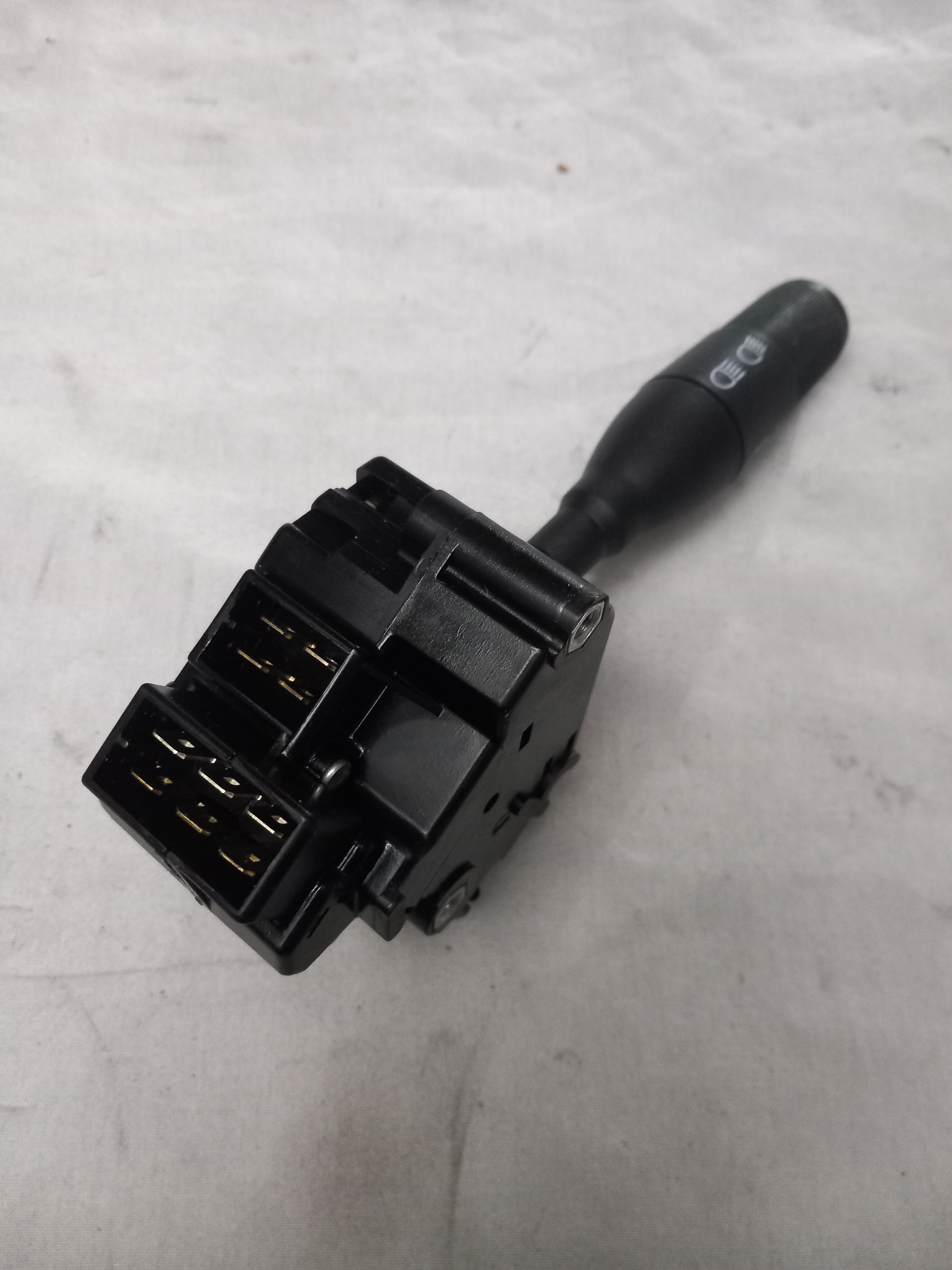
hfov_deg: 51.4
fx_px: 990
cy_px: 635
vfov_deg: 65.3
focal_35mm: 27
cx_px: 476
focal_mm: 4
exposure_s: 1/20
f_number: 1.8
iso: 640
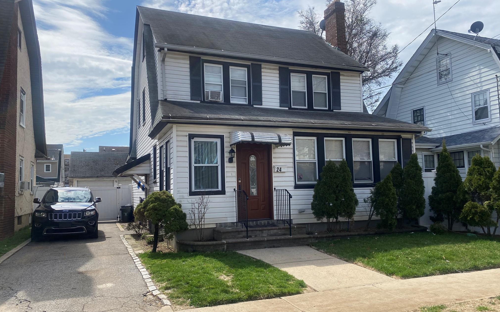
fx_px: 382
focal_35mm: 28
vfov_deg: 44.5
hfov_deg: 66.5
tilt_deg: +2.7
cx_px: 253
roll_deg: -0.1
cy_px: 165
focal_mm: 4.25
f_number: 1.8
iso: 32
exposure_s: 1/3731
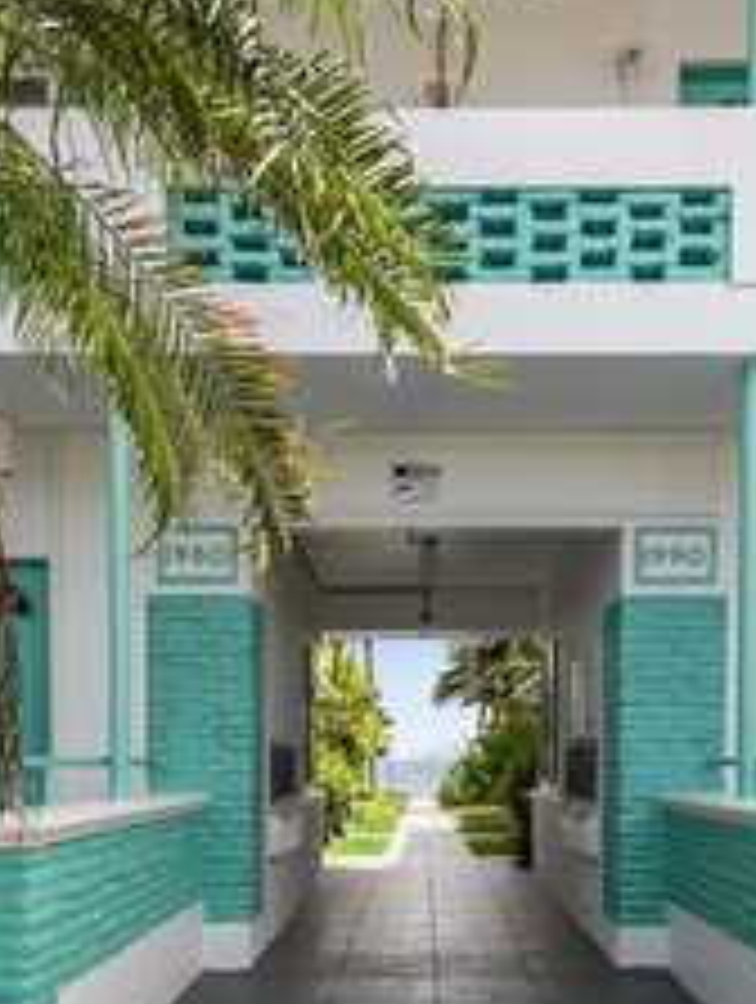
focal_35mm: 33
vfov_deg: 55.2
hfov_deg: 43.0
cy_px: 554
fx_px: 958
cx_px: 416
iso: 250
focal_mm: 16
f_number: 8
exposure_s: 1/320
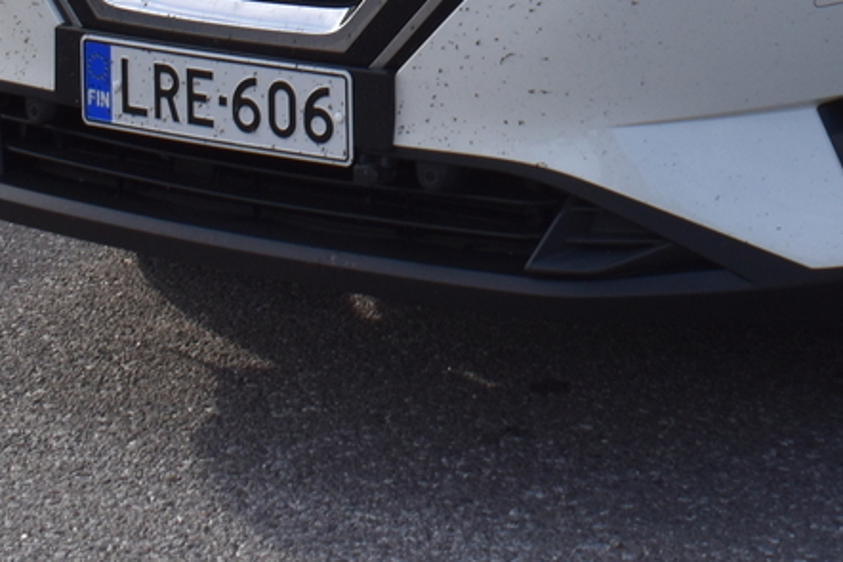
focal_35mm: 121
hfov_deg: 16.5
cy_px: -438
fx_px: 2834
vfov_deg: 10.7
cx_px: 858
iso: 200
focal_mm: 22
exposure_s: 1/500
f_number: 8
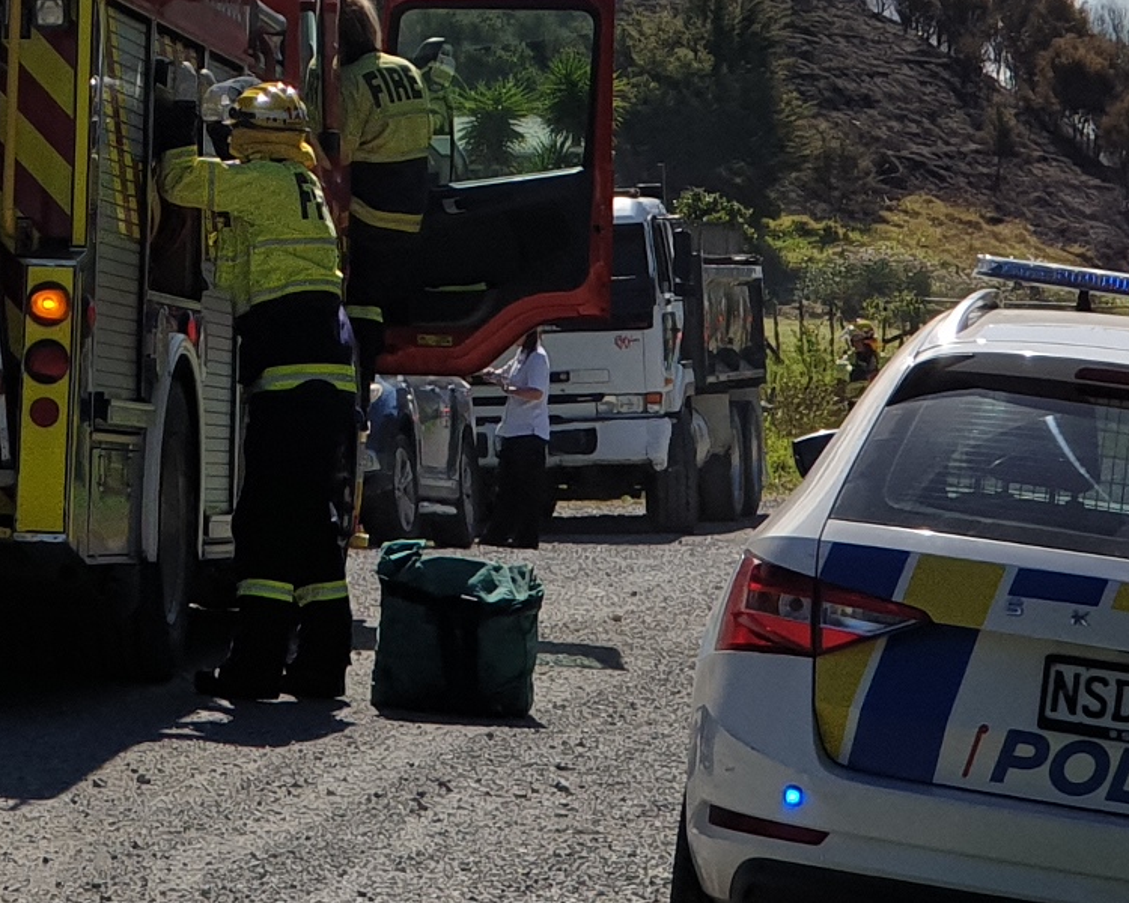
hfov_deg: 9.9
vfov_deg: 7.8
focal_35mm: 195
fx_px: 6516
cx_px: 128
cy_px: -307
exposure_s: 1/1672
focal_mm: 6
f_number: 2.4
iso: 100
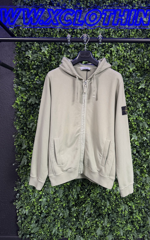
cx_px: 86
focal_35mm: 26
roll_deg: -0.7
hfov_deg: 47.5
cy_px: 120
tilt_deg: -3.5
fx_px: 170
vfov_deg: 70.4
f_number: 1.78
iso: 160
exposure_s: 1/63
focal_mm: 6.76
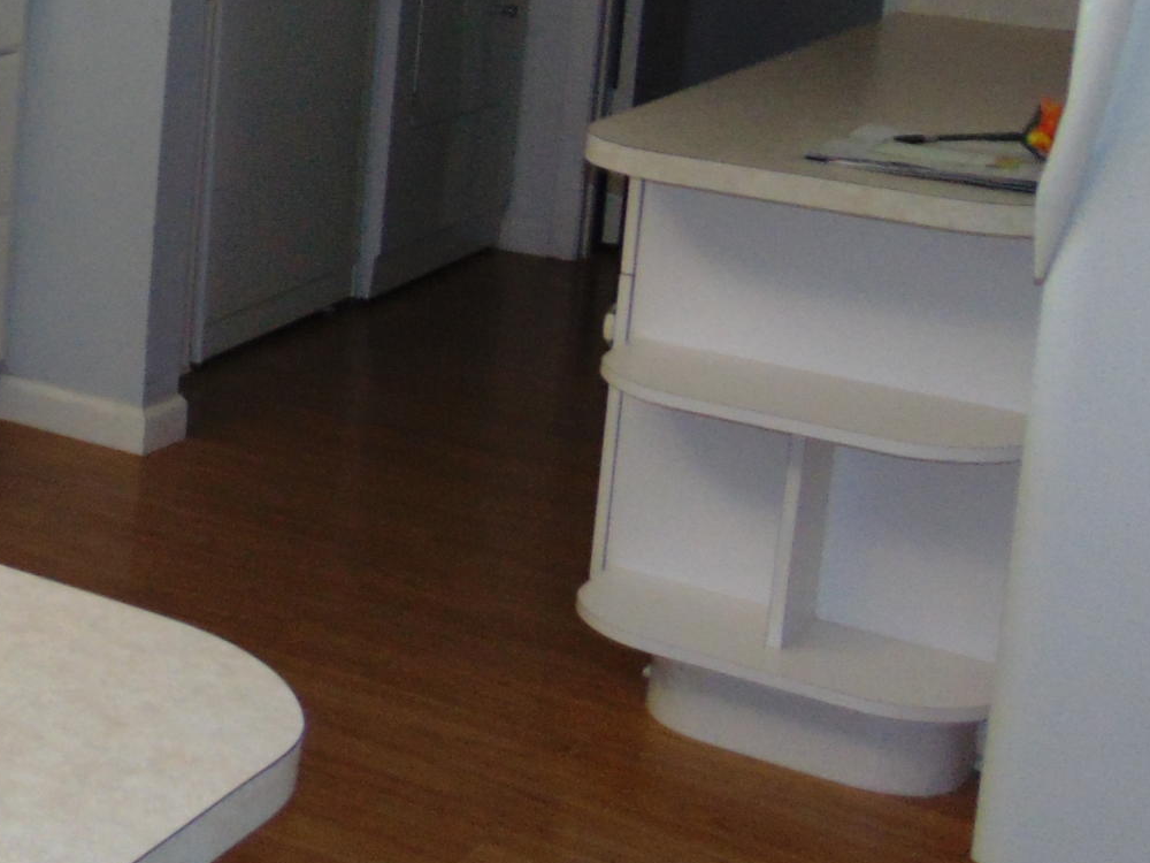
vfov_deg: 19.2
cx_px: -408
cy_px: 67
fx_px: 2492
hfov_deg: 22.7
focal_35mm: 75
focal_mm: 4.5
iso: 200
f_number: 3
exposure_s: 1/30
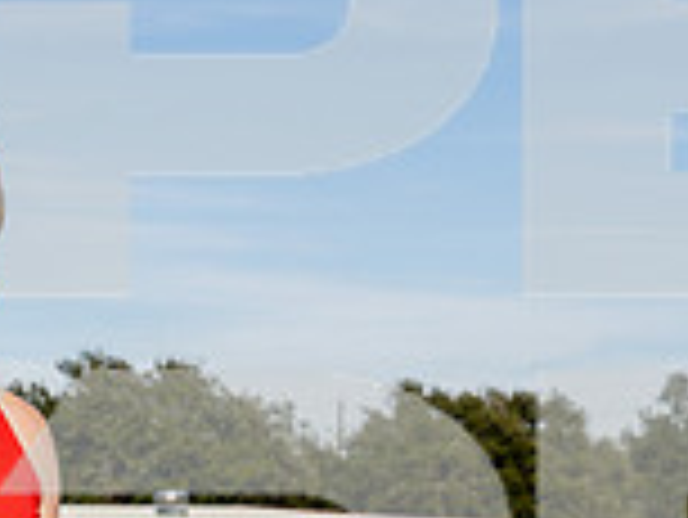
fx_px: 3262
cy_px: 610
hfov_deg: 11.8
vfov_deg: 9.0
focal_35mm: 164
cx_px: -90
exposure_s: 1/250
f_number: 8
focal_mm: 45
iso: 100
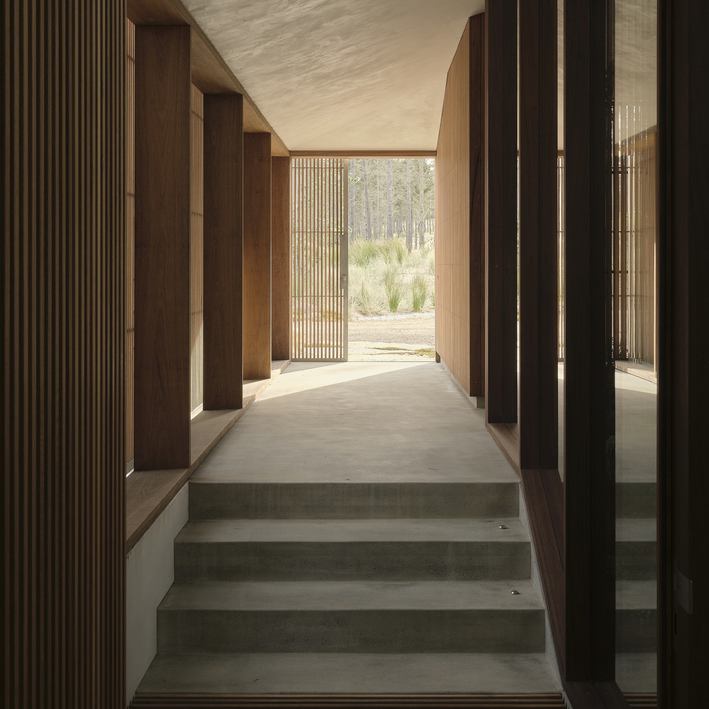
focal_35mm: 43
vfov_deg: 38.9
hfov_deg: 39.2
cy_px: 261
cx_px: 359
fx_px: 996
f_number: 16
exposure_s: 1/10
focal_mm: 45
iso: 160
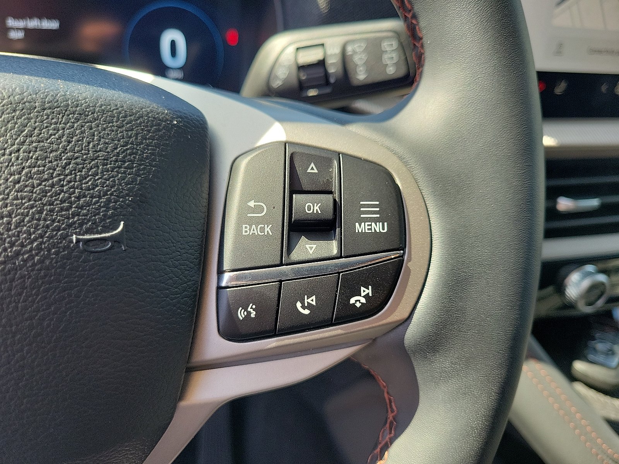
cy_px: 232
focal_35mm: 26
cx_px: 310
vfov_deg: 53.1
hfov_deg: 67.3
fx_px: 465
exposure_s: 1/164
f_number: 1.8
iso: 50
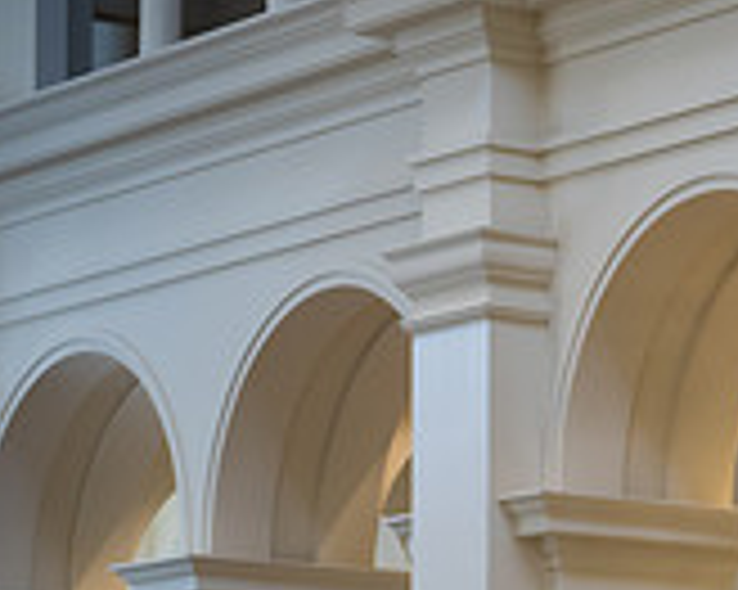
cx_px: 1306
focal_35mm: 234
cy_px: 795
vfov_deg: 6.5
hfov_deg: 8.0
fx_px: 5108
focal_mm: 70
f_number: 2.8
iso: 1000
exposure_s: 1/200
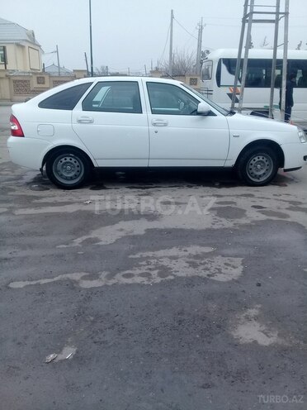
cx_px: 154
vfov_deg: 58.4
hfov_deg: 45.4
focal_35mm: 31
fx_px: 367
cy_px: 205
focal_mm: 3.3
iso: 64
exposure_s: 1/352
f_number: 2.2
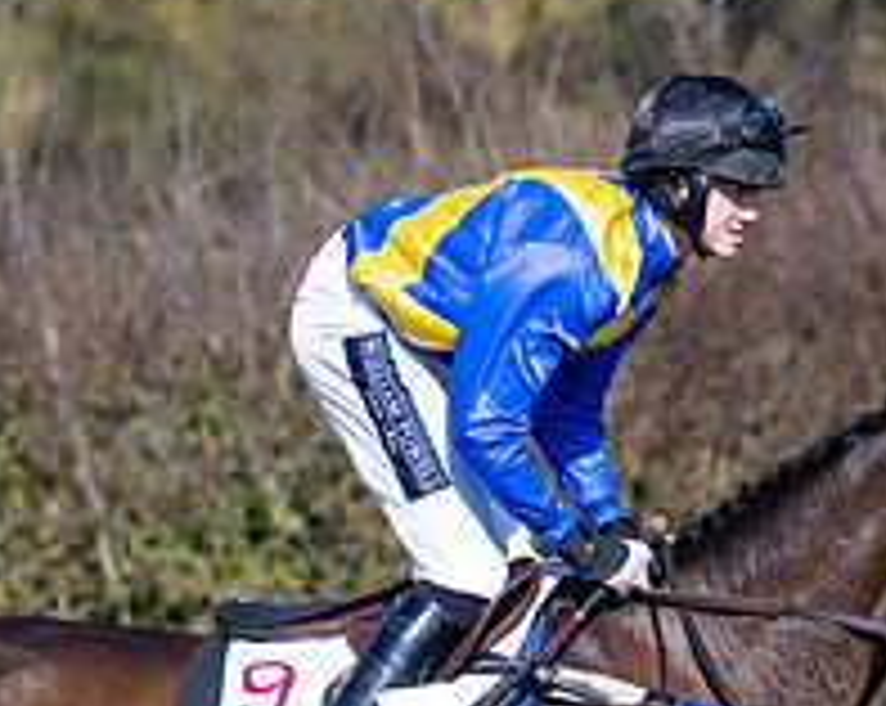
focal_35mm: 603
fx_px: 15789
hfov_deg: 3.2
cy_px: 872
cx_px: 418
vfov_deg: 2.6
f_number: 2.8
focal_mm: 125
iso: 200
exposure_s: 1/5000
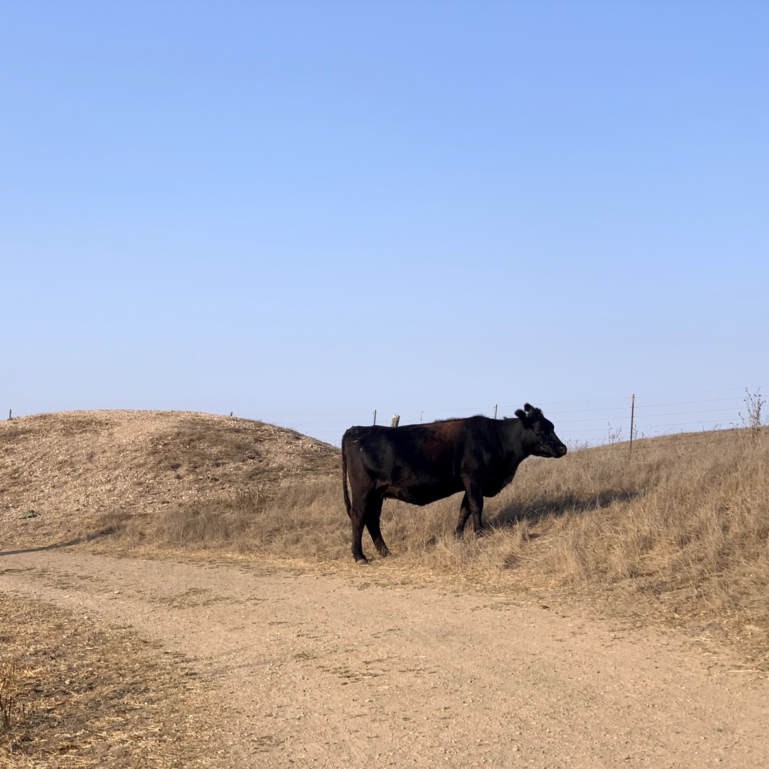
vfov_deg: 27.7
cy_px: 384
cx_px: 293
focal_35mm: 62
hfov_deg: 27.6
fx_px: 1558
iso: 16
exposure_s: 1/773
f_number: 2.4
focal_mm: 6
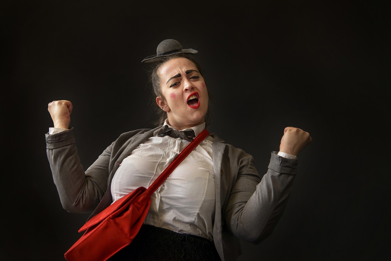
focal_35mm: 48
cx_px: 196
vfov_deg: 28.1
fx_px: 521
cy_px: 130
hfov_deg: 41.1
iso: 500
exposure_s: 1/125
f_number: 4.5
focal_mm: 48
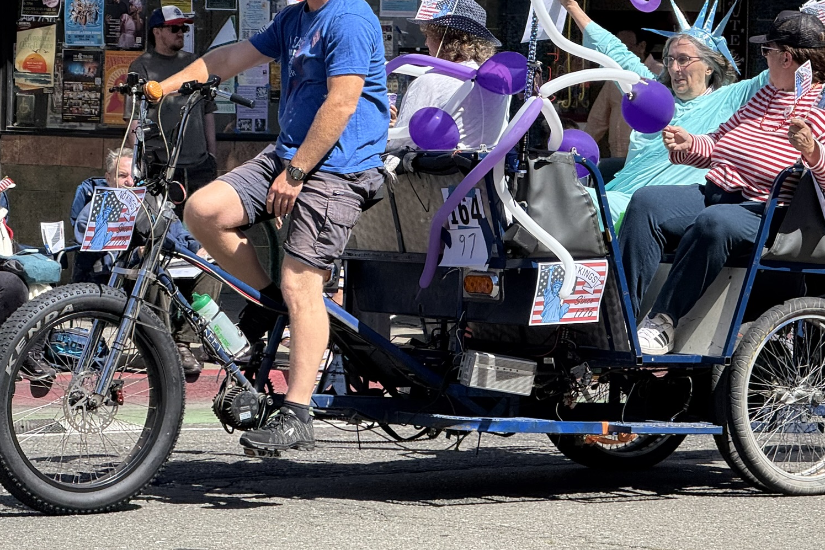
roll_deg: -1.3
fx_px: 3919
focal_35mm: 171
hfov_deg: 12.0
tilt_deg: -2.4
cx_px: 517
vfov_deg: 8.0
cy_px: 184
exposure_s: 1/1033
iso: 64
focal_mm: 15.66
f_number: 2.8
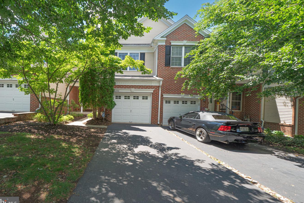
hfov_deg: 108.3
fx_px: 110
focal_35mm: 13
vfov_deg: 85.4
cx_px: 148
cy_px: 99
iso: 160
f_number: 7.1
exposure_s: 1/80
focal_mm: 12
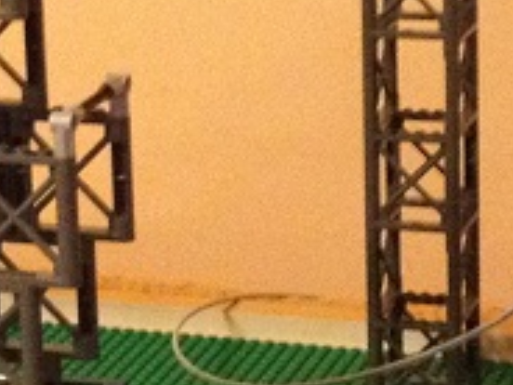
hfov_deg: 10.1
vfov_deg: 7.6
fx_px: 2890
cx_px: 125
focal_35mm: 195
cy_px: 137
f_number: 2.4
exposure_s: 1/15
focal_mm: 4.28
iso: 640
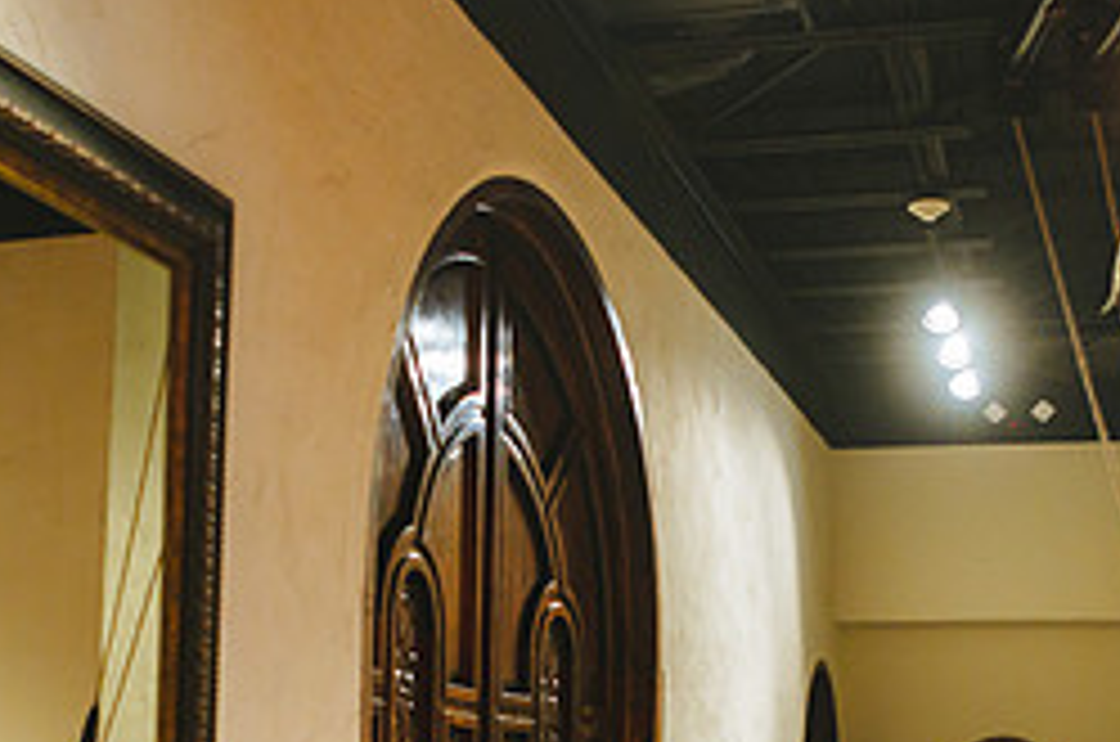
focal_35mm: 56
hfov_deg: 35.5
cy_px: 706
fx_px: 1739
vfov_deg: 23.3
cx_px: 684
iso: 1600
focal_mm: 24
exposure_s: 1/160
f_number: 2.8
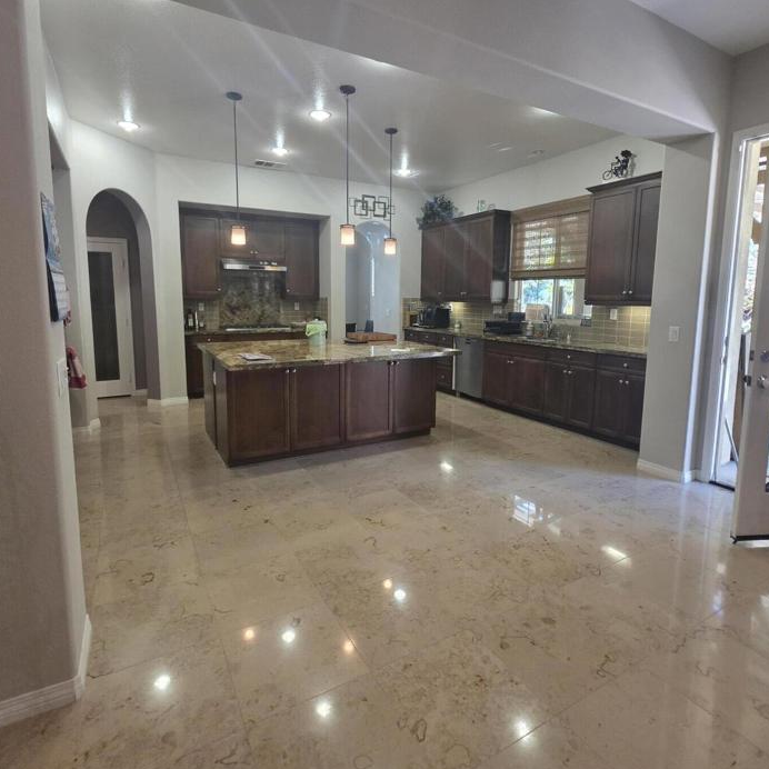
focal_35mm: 17
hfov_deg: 84.0
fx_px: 427
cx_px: 383
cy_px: 354
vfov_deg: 83.8
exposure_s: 1/120
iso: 320
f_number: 1.9
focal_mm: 2.2
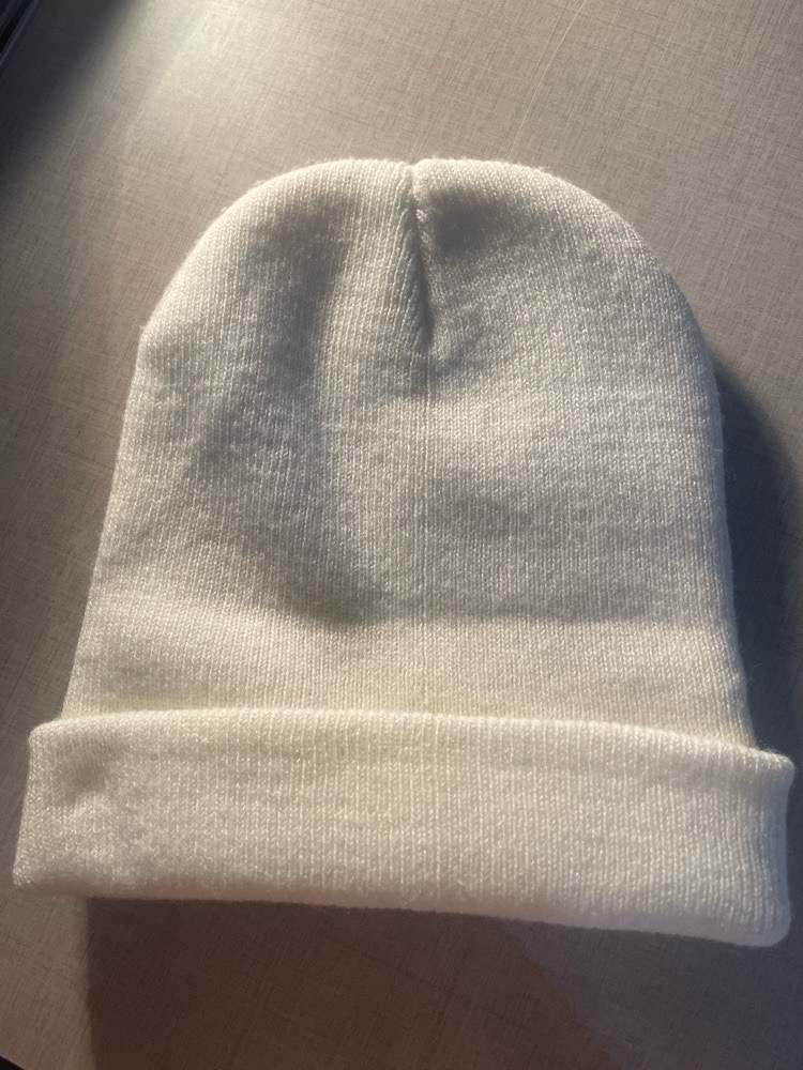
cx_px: 402
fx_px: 804
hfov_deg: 53.1
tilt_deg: -80.3
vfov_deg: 67.3
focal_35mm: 26
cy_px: 535
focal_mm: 4.2
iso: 125
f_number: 1.6
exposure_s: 1/100
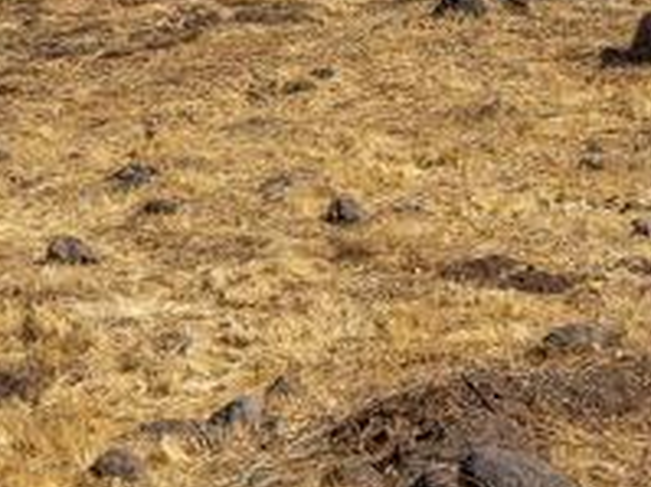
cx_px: 595
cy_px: -402
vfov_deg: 11.7
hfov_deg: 16.7
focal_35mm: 116
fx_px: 2180
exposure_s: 1/320
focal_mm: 16
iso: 320
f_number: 11
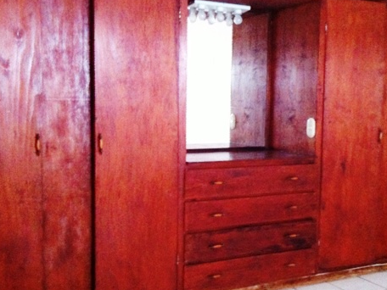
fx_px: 548
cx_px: 216
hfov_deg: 38.9
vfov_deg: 29.7
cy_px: 152
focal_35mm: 49
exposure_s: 1/15
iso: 640
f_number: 2.8
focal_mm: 3.85
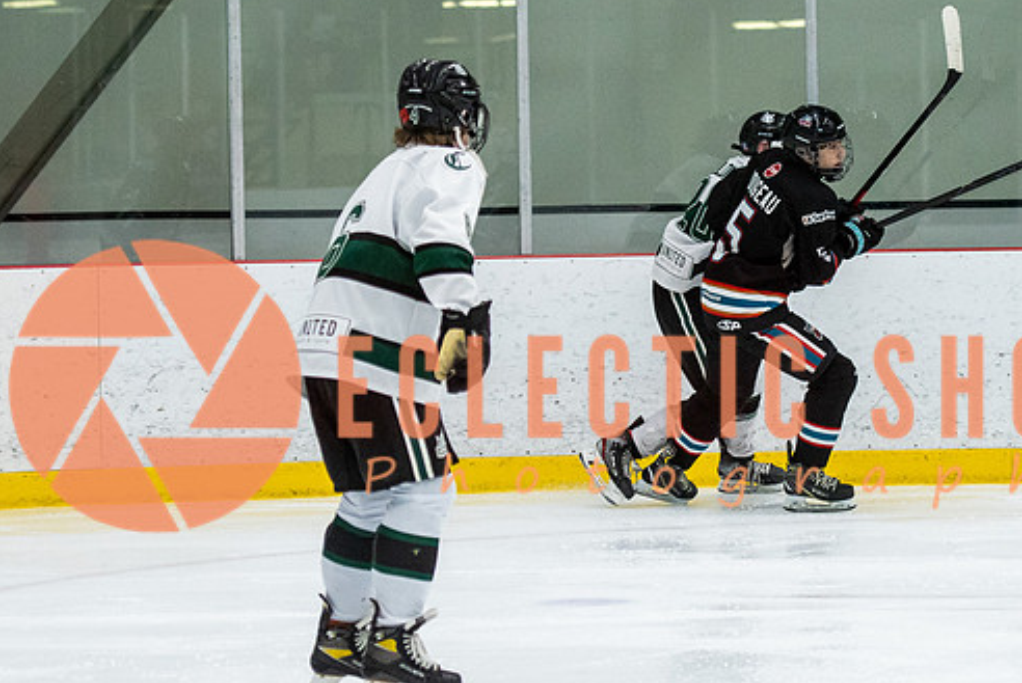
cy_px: 304
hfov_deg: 9.3
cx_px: 716
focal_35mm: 220
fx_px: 6251
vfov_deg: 6.3
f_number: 2.8
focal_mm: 85
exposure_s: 1/640
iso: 1600
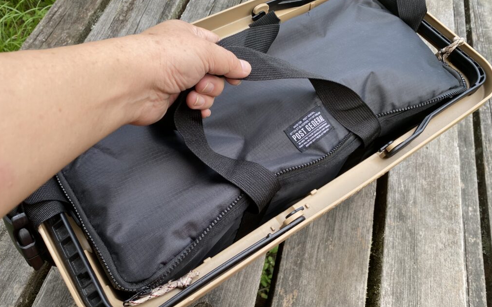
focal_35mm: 28
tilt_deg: -58.6
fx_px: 375
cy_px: 157
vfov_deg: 44.5
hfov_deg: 66.5
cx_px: 246
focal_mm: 4.25
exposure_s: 1/122
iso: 40
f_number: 1.8
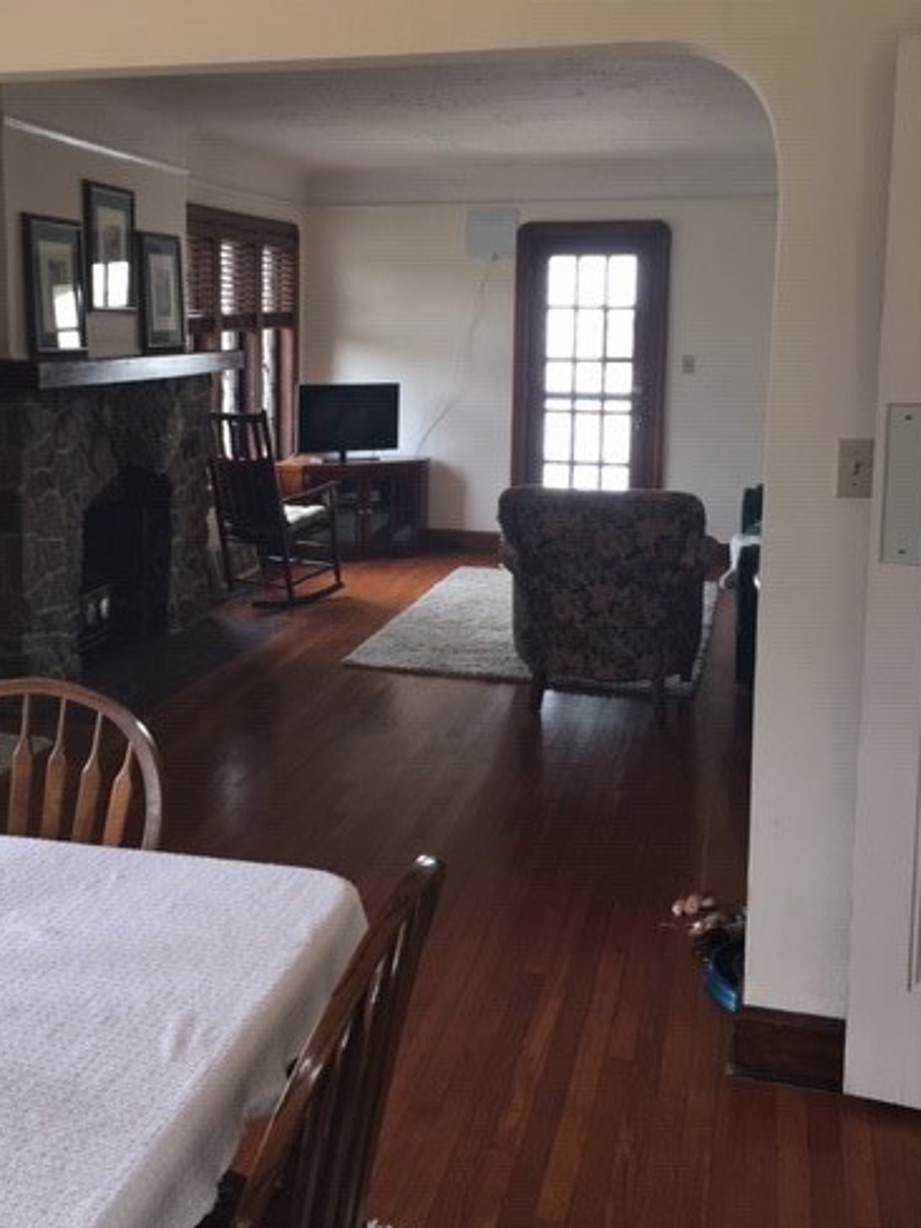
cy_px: 493
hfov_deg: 37.4
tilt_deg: -6.5
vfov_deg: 48.7
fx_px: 1348
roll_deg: -1.1
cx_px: 330
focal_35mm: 38
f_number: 2.2
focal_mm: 4.15
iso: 25
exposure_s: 1/30
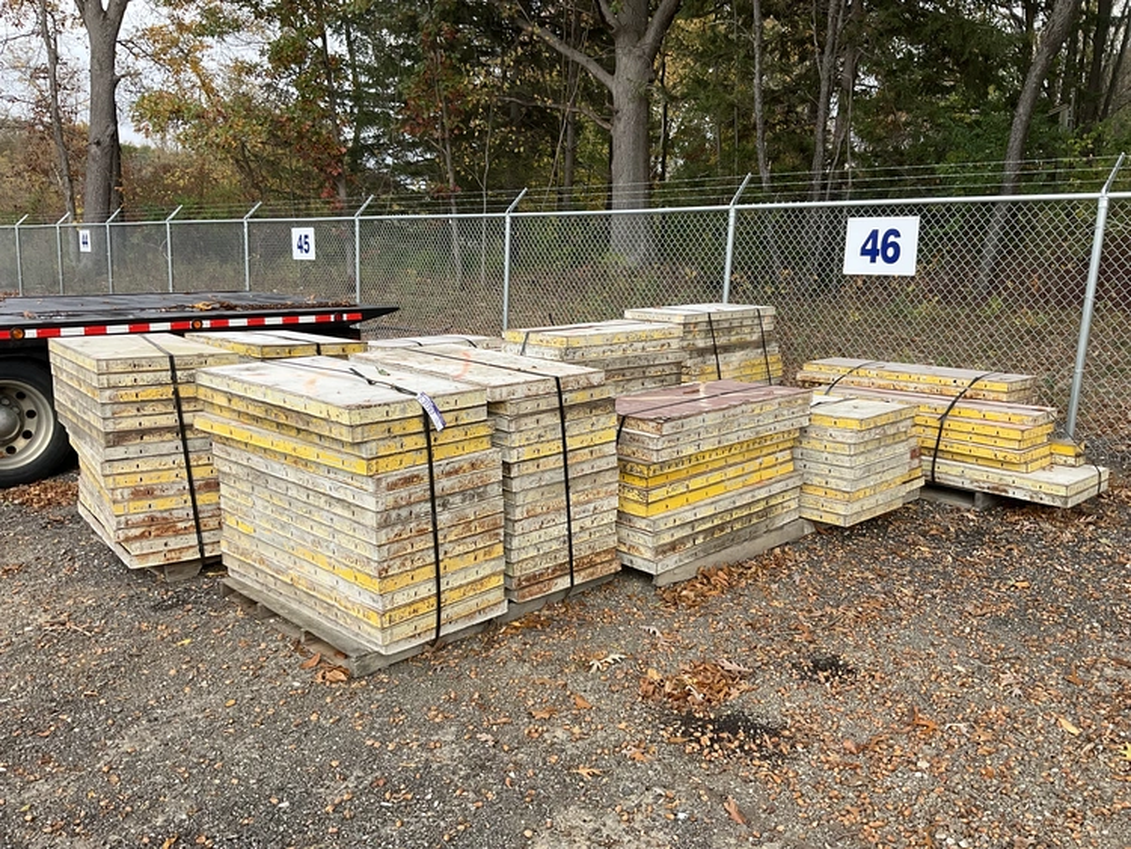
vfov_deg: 48.3
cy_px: 424
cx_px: 566
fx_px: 948
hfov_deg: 61.6
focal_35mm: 29
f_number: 1.8
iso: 25
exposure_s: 1/292
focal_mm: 3
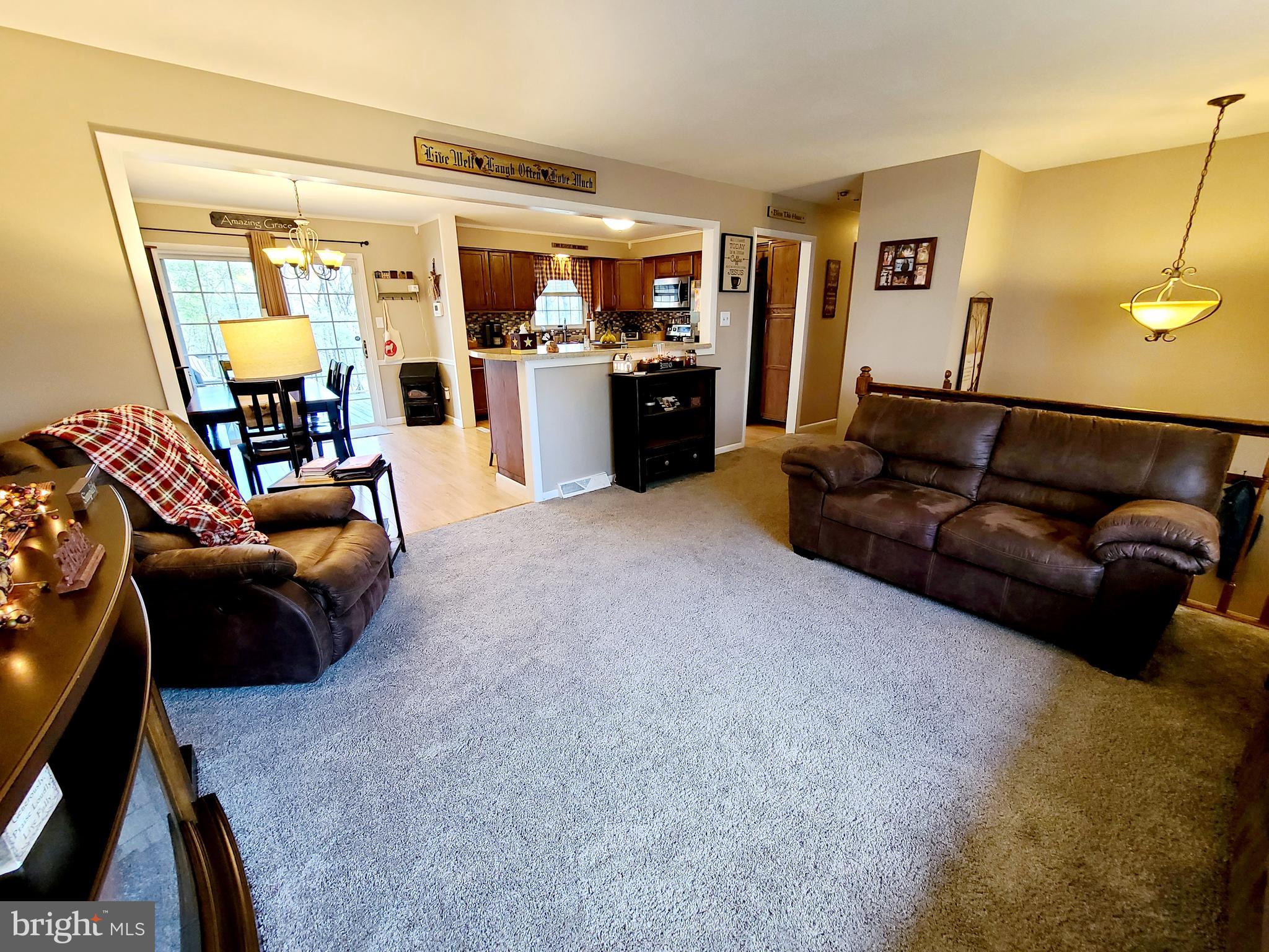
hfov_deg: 106.2
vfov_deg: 89.9
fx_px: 477
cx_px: 634
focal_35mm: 13
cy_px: 476
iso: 400
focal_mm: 2.2
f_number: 2.2
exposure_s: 1/60.2
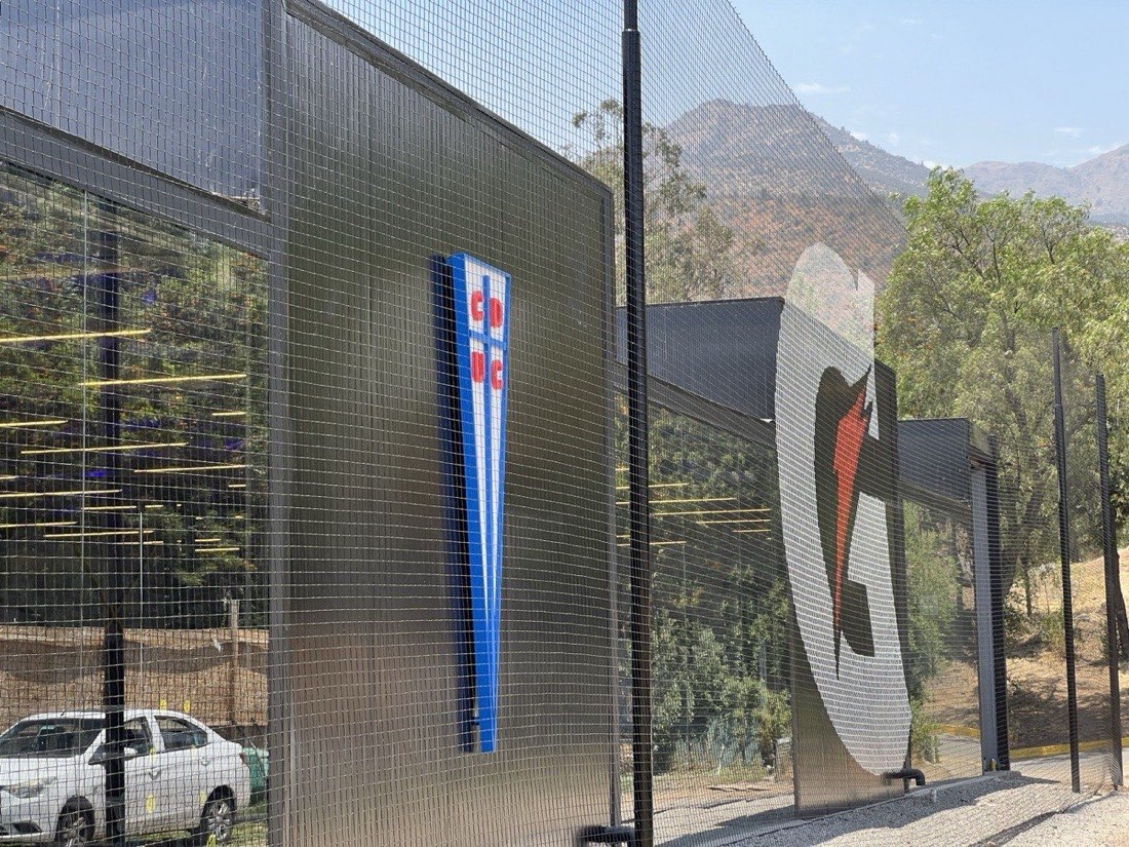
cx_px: 564
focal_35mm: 77
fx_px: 2511
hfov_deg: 25.3
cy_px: 424
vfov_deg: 19.1
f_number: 2.8
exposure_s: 1/147
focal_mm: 9
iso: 32
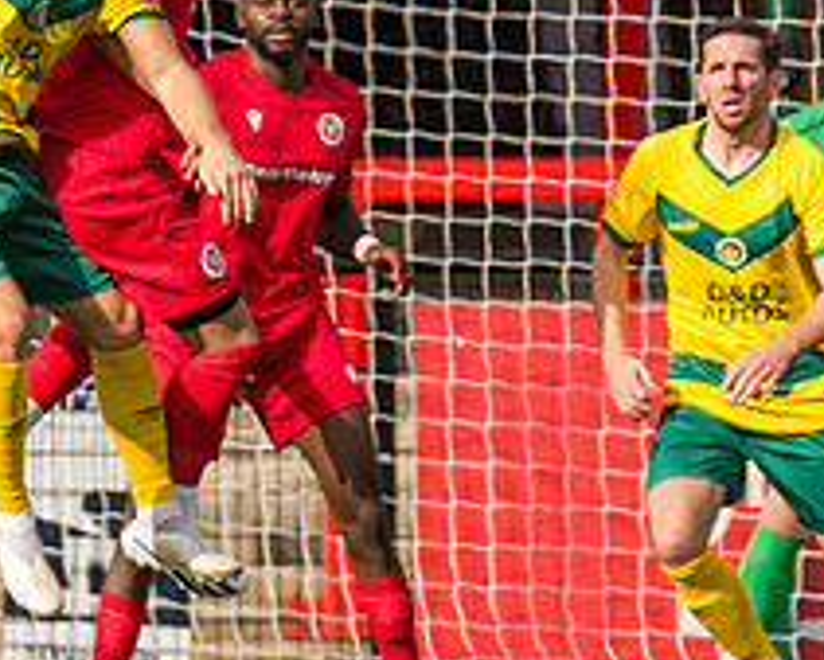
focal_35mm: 1886
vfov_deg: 0.8
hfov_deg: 1.0
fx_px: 46016
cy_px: 450
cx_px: -69
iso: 400
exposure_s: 1/1600
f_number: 4
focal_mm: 300
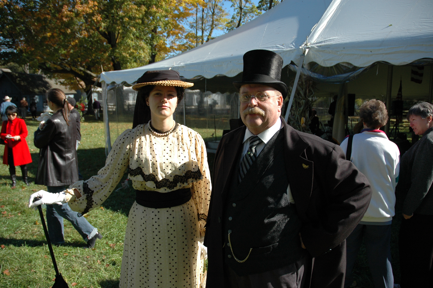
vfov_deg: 47.8
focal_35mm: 27
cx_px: 216
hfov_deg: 67.4
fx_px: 324
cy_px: 144
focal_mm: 18
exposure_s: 1/1600
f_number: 3.5
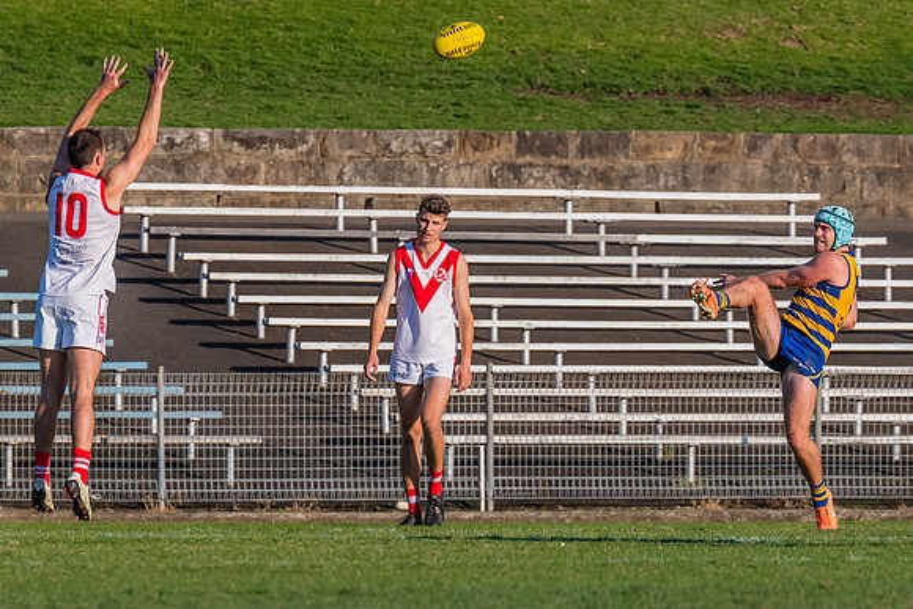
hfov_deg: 3.0
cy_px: 333
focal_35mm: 693
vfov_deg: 2.0
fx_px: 17588
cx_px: 711
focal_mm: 420
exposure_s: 1/1600
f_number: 8
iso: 800
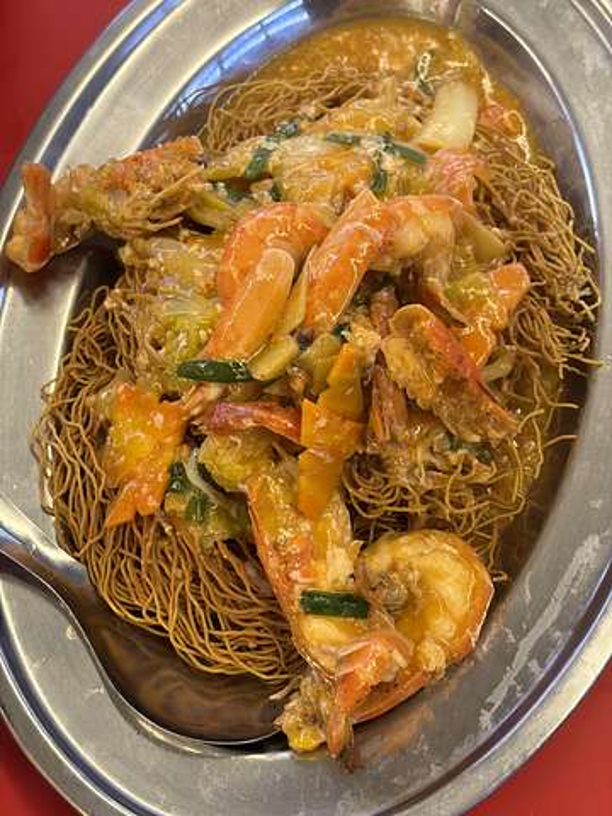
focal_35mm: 52
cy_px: 408
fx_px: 1226
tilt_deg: -68.8
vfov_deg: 36.8
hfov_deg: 28.0
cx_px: 306
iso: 64
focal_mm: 5.96
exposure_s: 1/50
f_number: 1.6
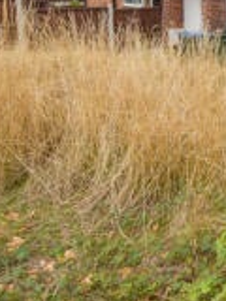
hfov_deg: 25.8
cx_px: 331
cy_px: 8
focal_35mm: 43
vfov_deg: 39.3
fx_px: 374
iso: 100
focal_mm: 10
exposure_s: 1/200
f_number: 9
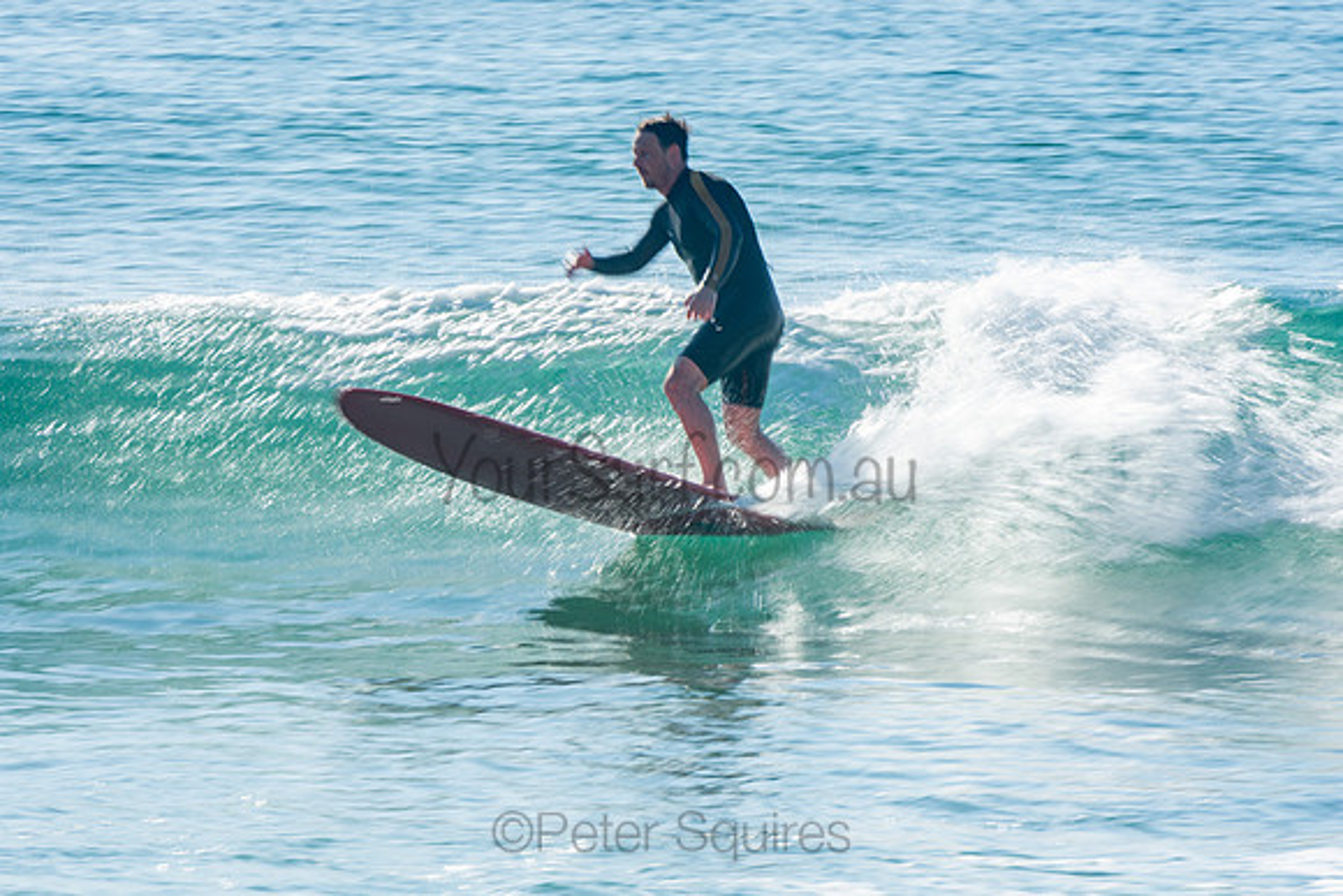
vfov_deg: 2.3
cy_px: 448
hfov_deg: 3.4
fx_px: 22388
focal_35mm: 600
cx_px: 672
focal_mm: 400
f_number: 18
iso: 100
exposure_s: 1/50
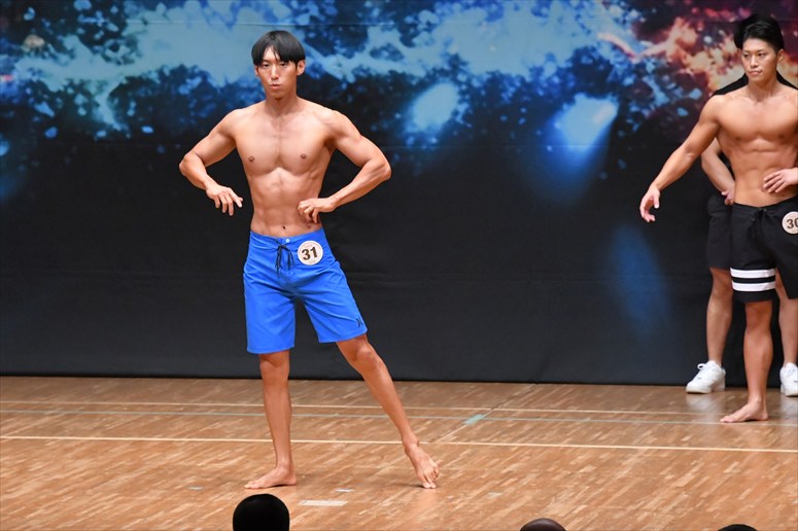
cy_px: 266
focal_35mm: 270
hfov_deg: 7.6
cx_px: 399
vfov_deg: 5.1
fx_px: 5982
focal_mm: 180
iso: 8000
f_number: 5.6
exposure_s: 1/400
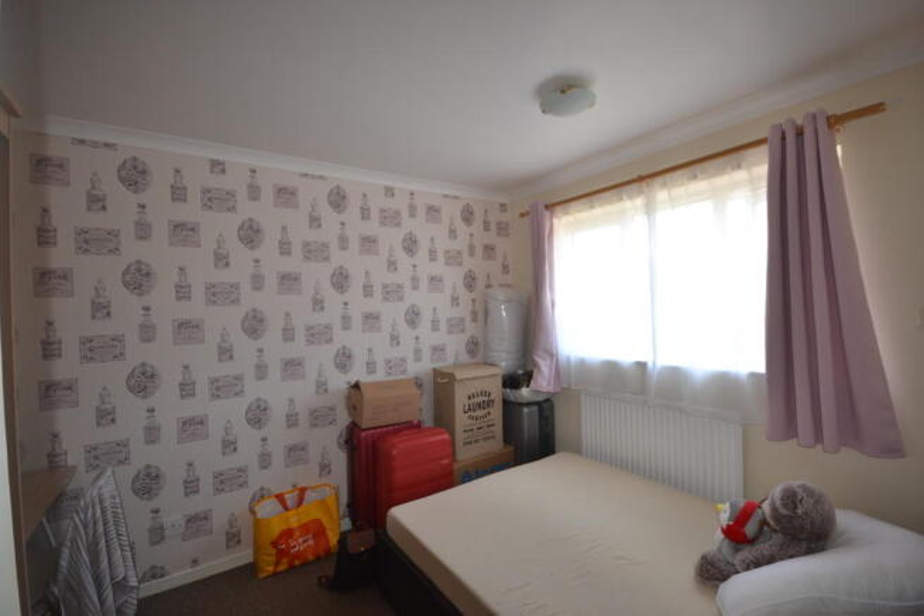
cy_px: 308
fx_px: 385
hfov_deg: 100.4
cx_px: 462
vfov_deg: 77.4
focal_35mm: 15
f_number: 4
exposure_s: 1/80
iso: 400
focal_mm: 10
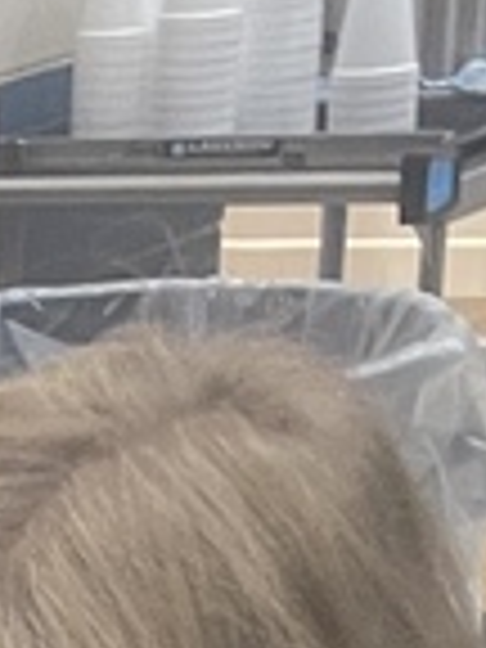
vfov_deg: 8.7
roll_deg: +11.2
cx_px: -914
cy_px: 1980
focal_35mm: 185
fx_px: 3463
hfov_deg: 7.2
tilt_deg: -33.0
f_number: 1.6
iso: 125
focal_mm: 4.2
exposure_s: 1/60
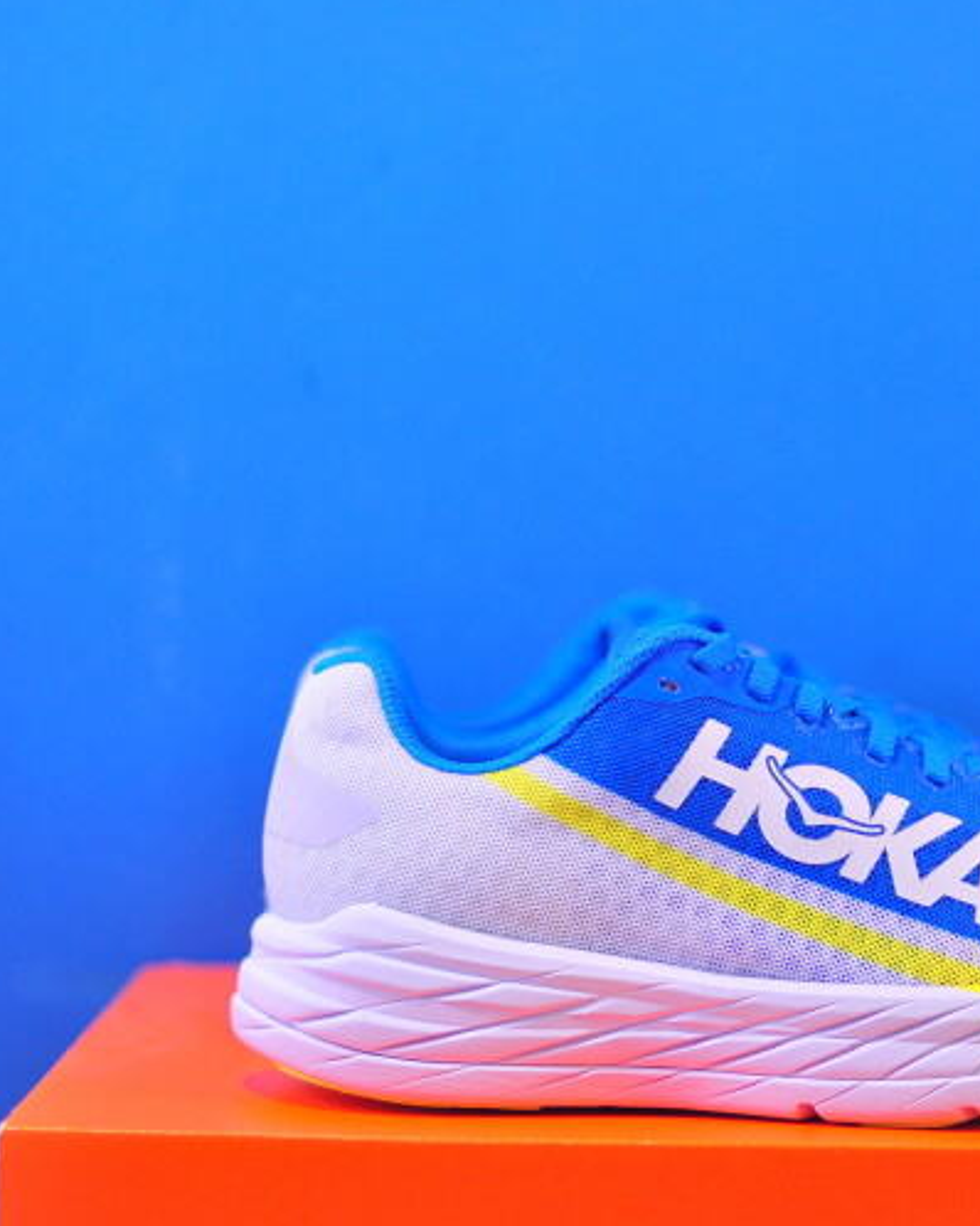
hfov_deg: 13.6
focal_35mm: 113
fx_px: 4099
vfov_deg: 17.0
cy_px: 602
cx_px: 776
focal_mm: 50
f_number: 2
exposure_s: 1/320
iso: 250
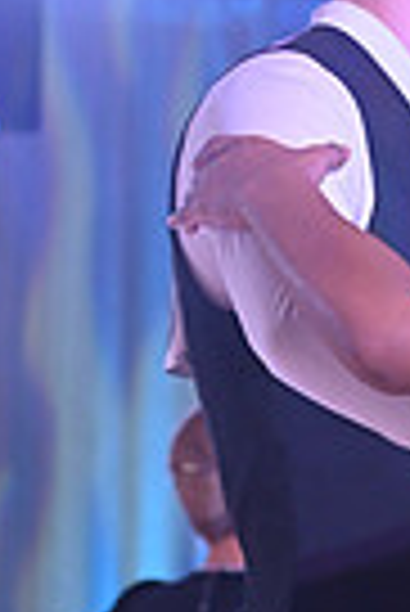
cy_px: 968
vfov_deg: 6.8
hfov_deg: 4.6
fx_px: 5095
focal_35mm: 299
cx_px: 629
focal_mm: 70
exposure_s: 1/250
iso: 1600
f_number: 5.6
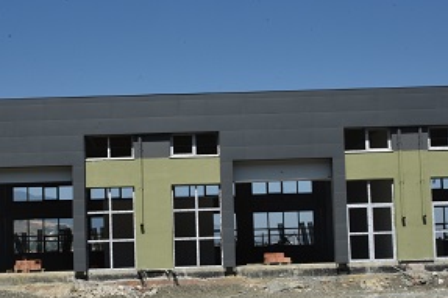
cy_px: 181
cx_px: 192
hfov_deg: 30.1
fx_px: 833
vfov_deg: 20.3
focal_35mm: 67
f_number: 25
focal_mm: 32
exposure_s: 1/80
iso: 160
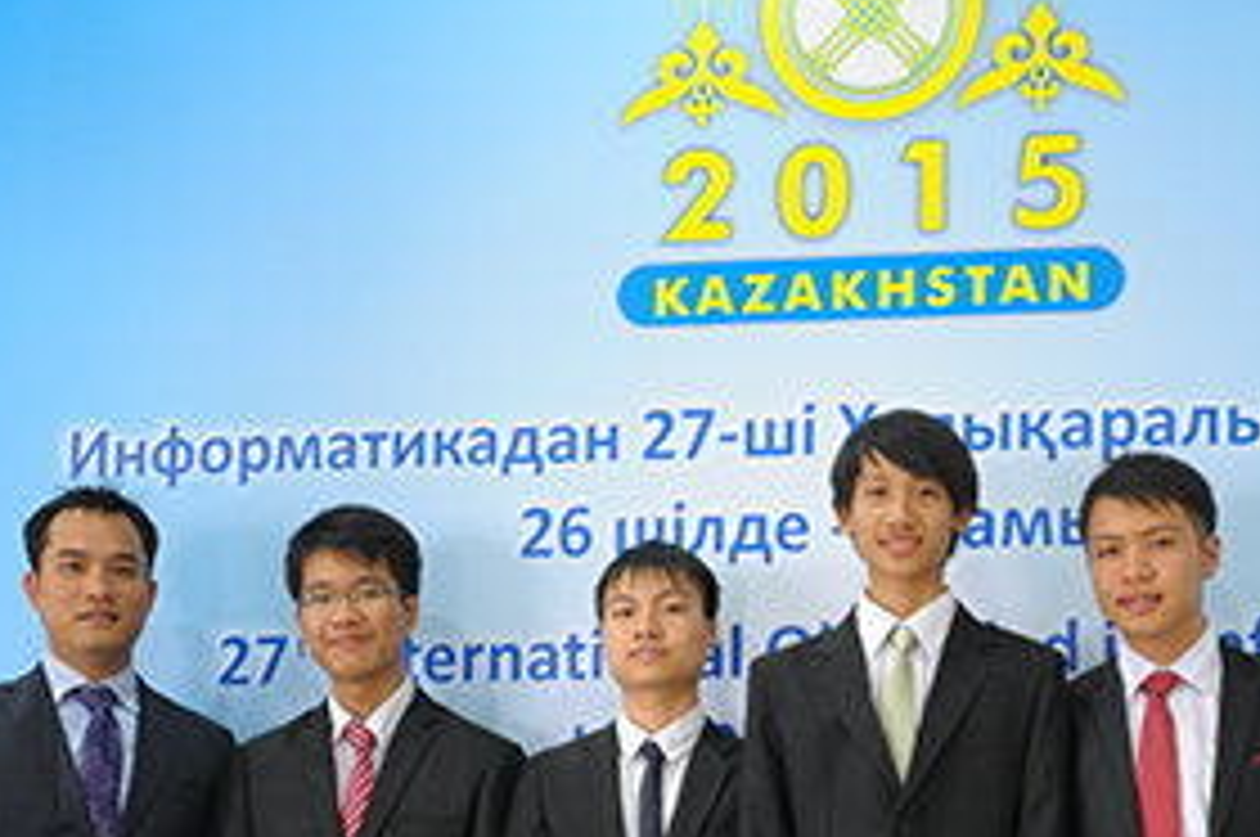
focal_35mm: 79
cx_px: 900
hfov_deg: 25.5
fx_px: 2762
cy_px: 812
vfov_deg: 16.9
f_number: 3.8
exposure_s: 1/20
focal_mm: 34
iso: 400
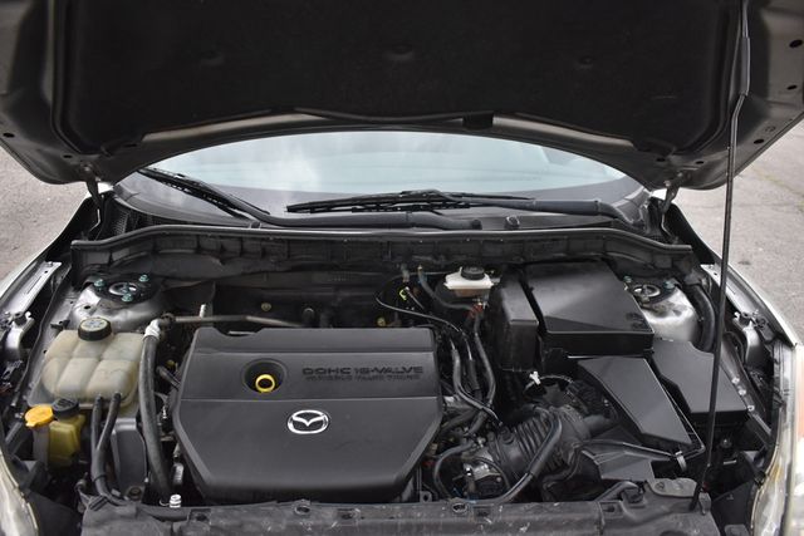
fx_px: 670
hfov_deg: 61.9
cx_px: 402
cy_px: 268
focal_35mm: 30
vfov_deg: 43.6
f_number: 3.5
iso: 800
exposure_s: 1/250
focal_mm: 20
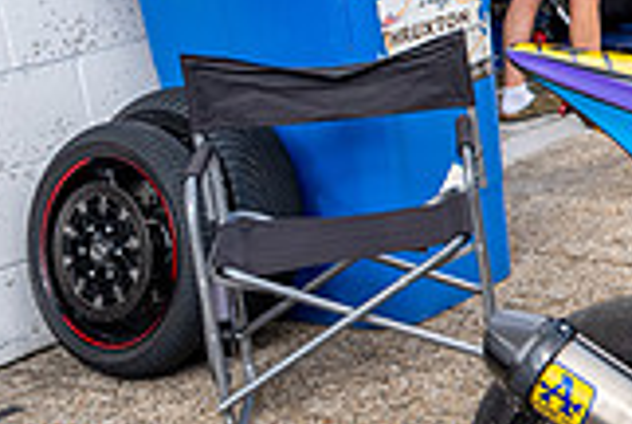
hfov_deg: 16.6
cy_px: 175
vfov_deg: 13.7
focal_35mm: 100
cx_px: 1177
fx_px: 1759
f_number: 3.5
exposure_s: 1/1250
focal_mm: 24
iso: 320
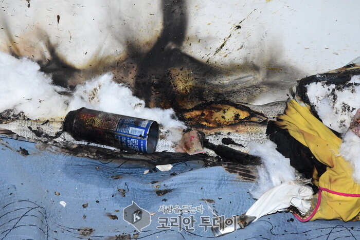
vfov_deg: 15.7
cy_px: 120
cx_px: 180
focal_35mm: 87
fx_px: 870
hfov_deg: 23.4
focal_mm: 58
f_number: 11
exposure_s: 1/100
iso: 6400
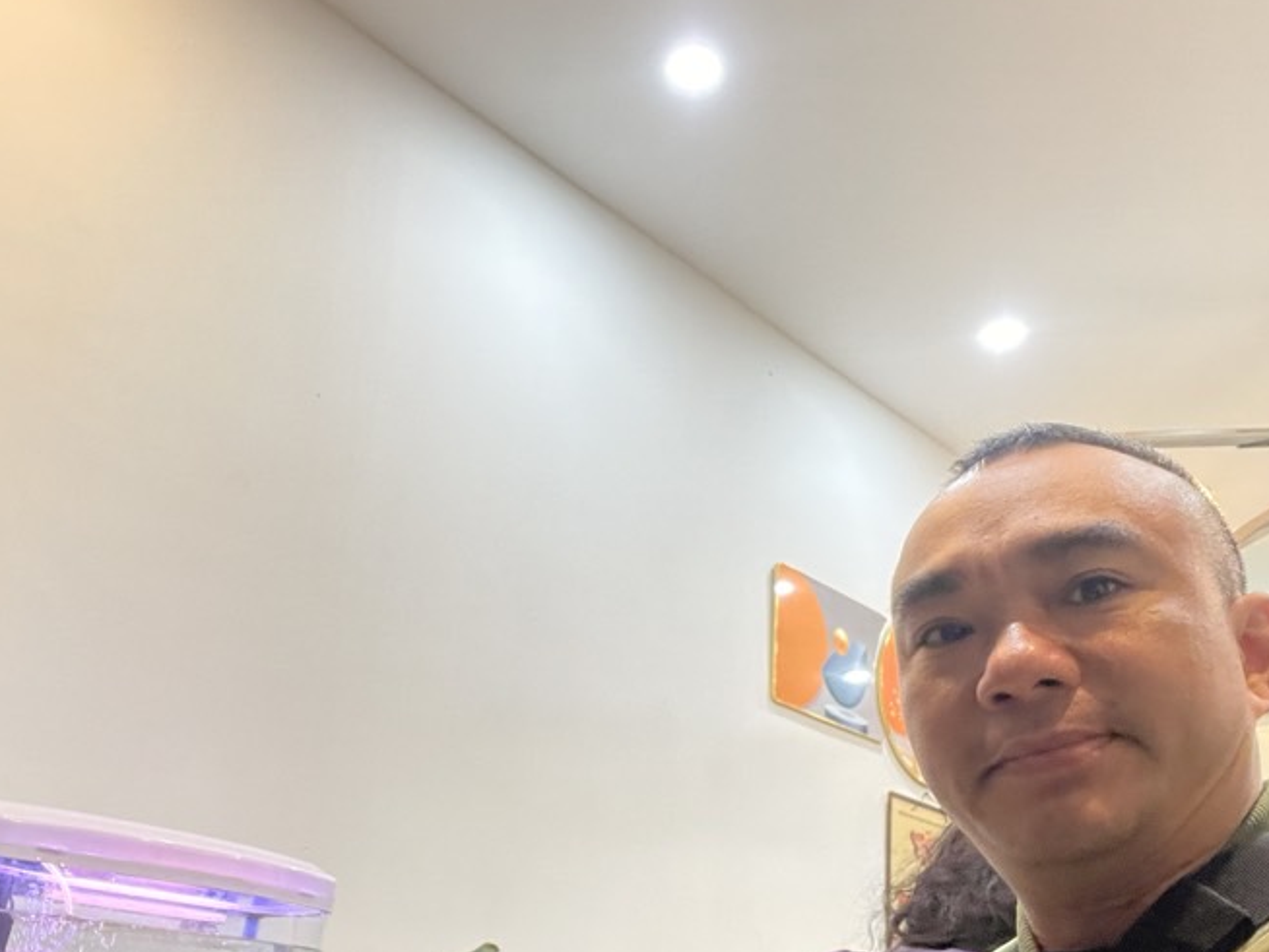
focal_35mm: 36
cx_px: 662
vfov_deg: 39.3
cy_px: 624
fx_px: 1320
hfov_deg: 51.3
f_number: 2.2
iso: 250
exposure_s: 1/50
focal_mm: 2.71
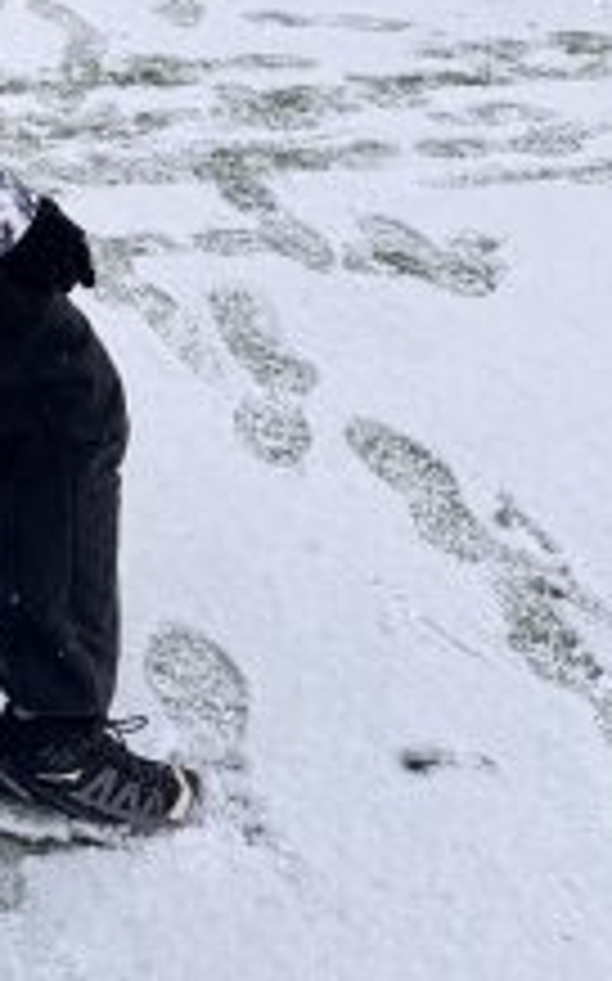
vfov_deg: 26.8
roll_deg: -0.7
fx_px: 1871
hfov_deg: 16.7
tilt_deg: -15.6
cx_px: -342
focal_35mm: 70
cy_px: -117
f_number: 1.78
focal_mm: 6.76
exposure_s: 1/1524
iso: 80
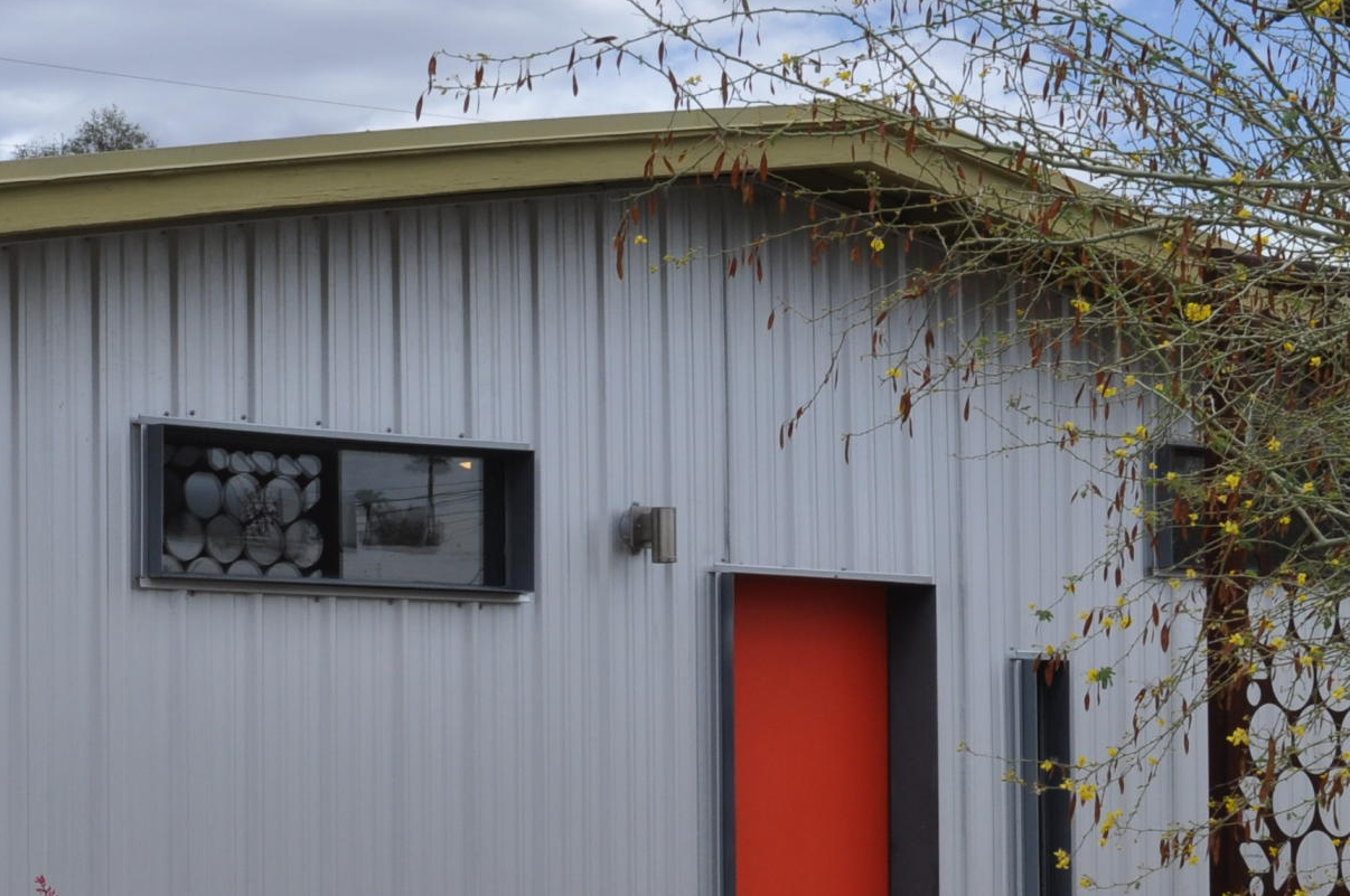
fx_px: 4054
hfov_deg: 18.8
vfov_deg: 12.5
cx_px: 396
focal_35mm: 108
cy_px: 780
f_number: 10
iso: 200
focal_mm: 29
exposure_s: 1/400
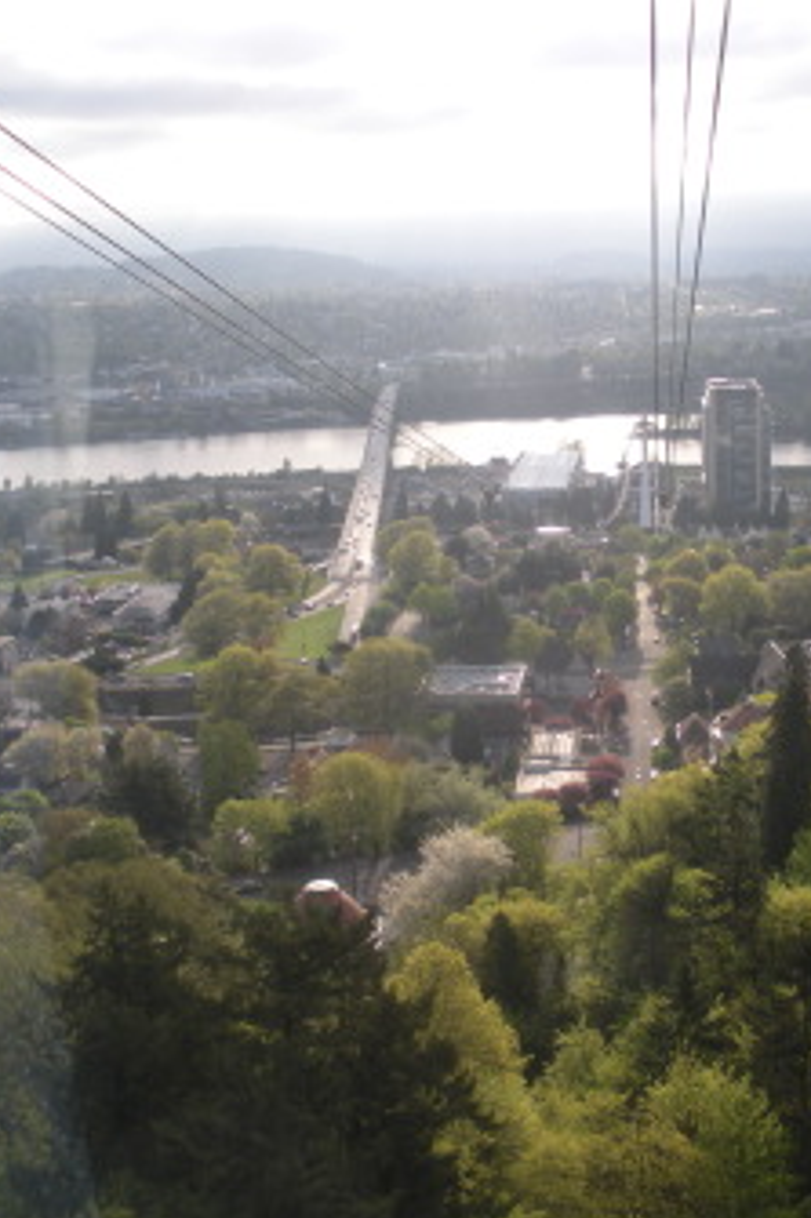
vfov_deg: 38.9
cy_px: 618
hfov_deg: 26.1
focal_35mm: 51
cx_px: 604
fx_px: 1725
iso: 64
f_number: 3.5
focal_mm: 6.3
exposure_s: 1/126
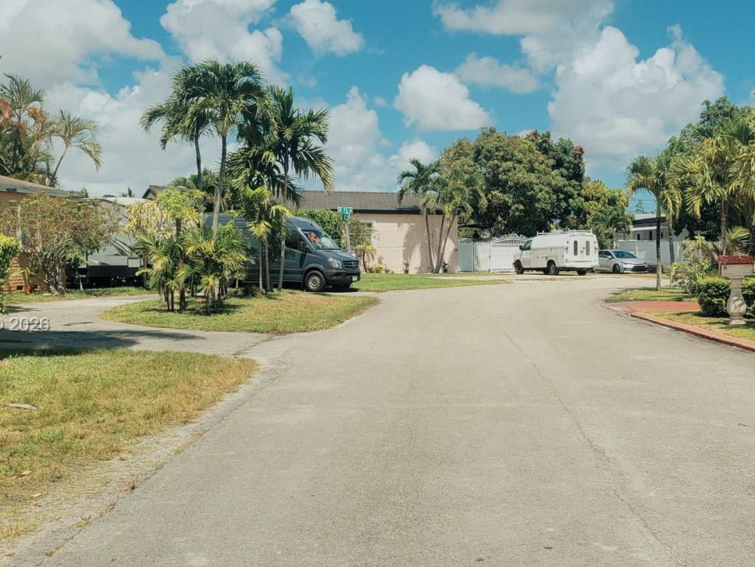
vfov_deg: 33.6
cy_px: 326
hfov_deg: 43.7
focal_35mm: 43
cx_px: 431
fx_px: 938
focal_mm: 5.4
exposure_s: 1/3168
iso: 40
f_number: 1.8
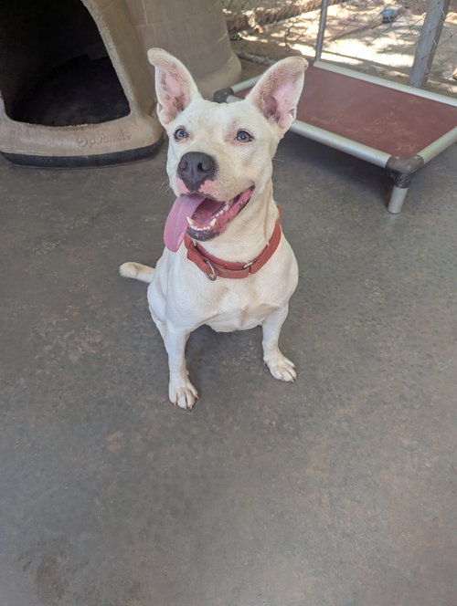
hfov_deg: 56.9
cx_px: 228
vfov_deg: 71.5
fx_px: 421
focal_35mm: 24
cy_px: 303
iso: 889
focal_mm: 6.81
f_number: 1.85
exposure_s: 1/1451
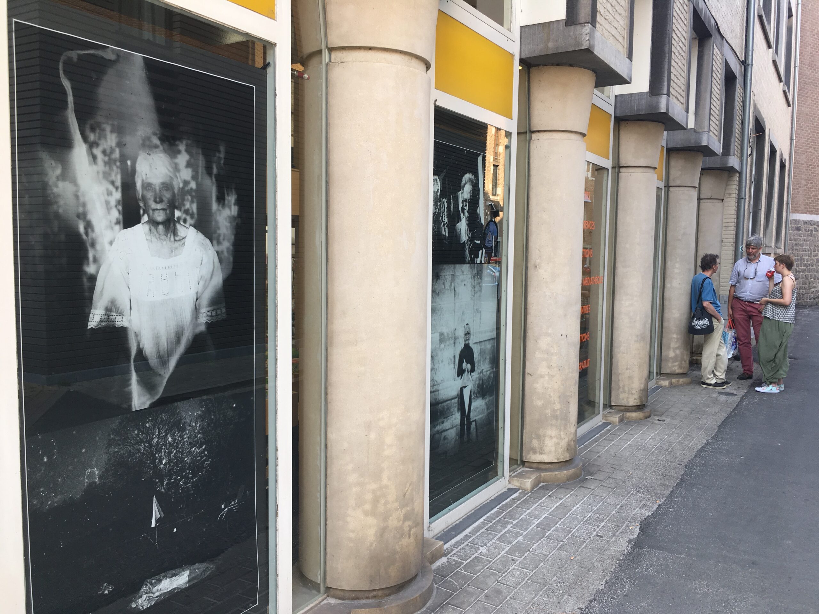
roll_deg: -1.0
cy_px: 307
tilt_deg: -4.8
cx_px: 410
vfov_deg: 48.2
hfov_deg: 61.7
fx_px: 686
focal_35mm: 29
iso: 25
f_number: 2.2
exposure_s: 1/102
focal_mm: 4.15
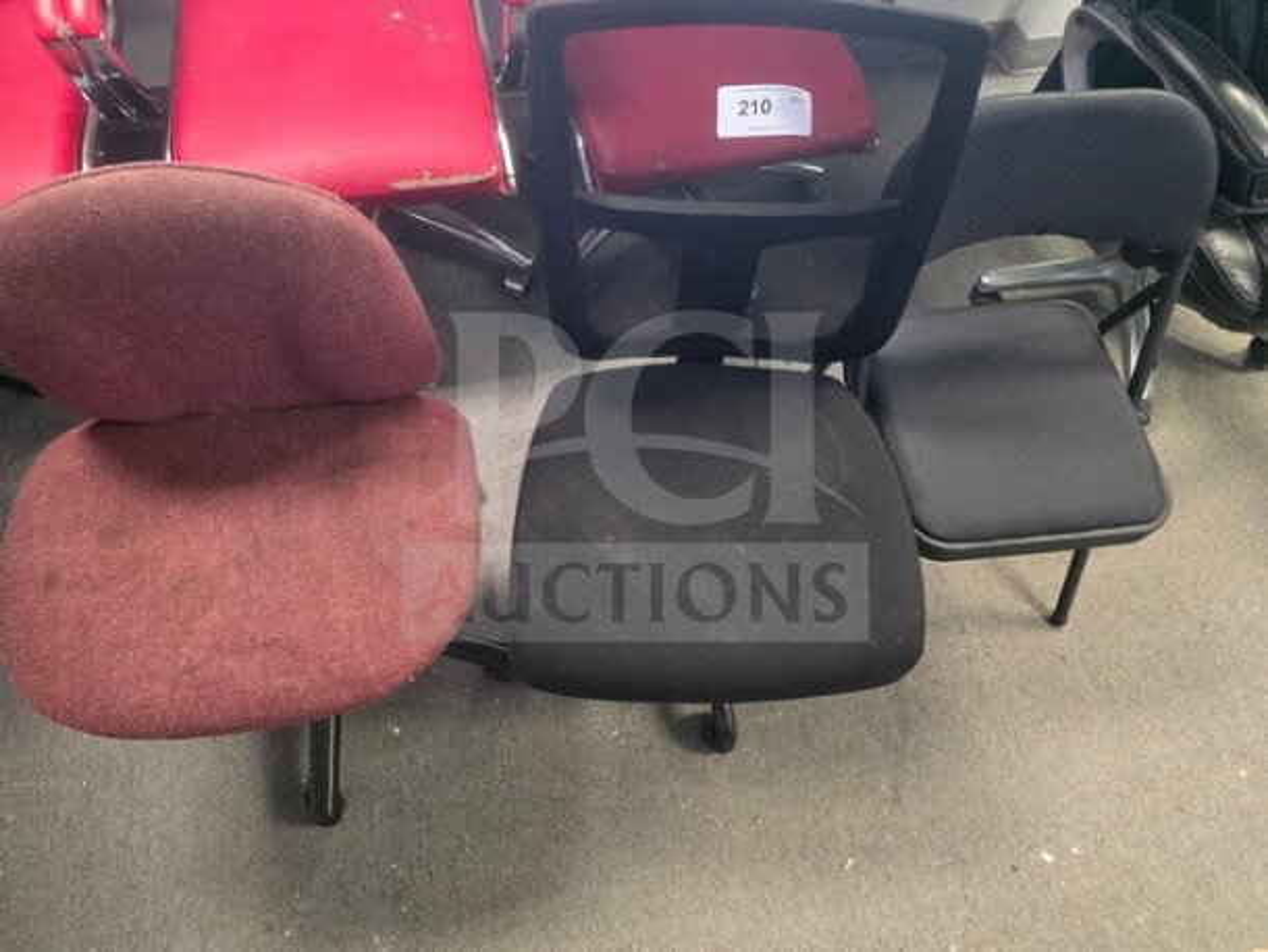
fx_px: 843
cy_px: 476
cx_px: 634
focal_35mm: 23
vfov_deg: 58.9
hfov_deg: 73.9
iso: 2000
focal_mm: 6.3
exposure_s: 1/120
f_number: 1.7
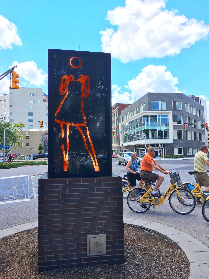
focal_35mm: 29
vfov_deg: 61.7
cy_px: 140
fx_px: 233
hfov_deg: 48.2
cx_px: 104
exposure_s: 1/437
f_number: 2.2
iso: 25
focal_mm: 4.15
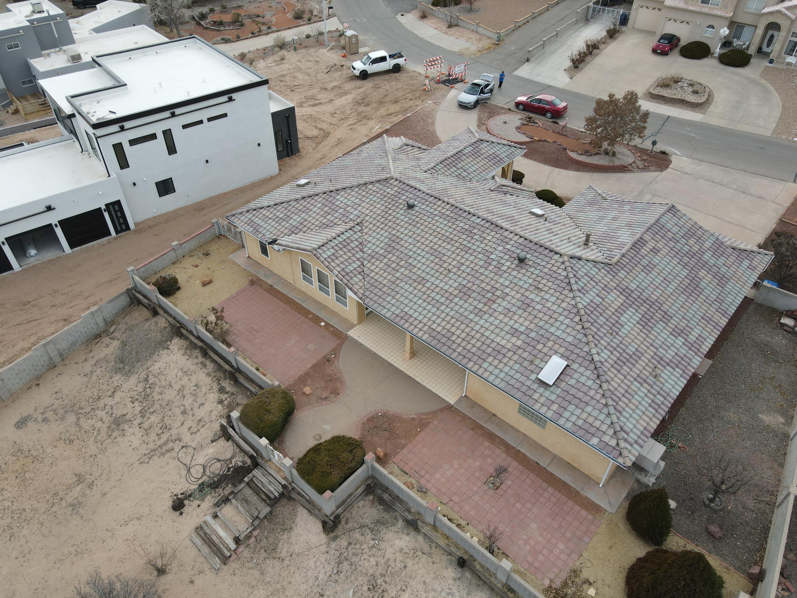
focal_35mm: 24
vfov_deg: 56.8
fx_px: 553
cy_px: 299
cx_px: 398
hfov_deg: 71.6
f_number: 2.8
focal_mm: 4.5
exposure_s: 1/240
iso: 100
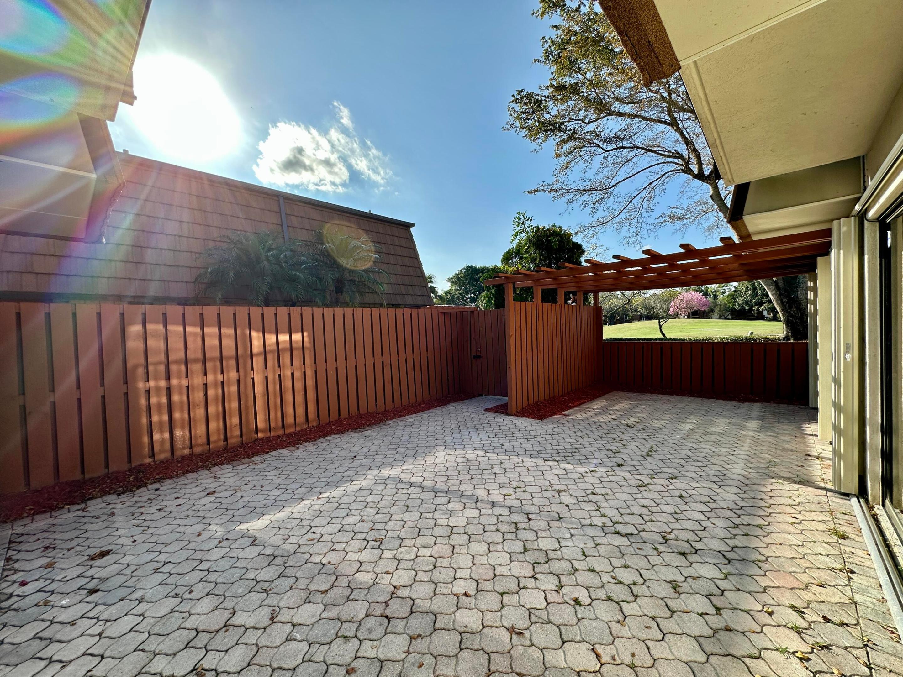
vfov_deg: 85.7
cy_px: 338
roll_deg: +2.3
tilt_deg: -1.3
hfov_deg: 102.1
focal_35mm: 14
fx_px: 365
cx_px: 452
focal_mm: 2.22
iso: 50
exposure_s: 1/1147
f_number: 2.2
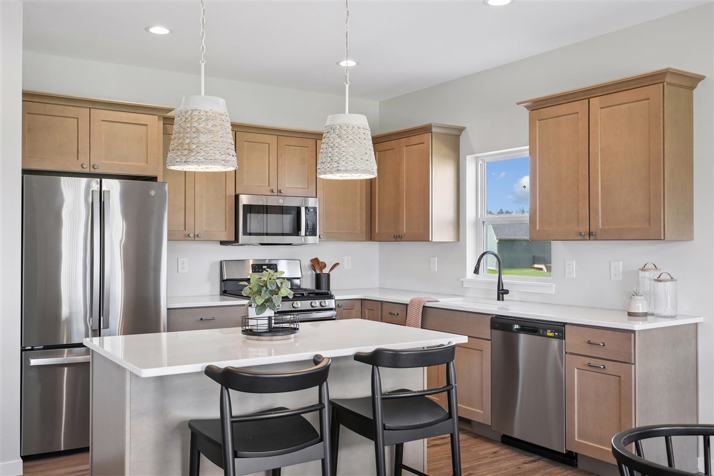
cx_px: 357
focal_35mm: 34
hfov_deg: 55.8
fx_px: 674
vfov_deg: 38.9
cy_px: 238
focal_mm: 34
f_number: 9
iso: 400
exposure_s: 1/20
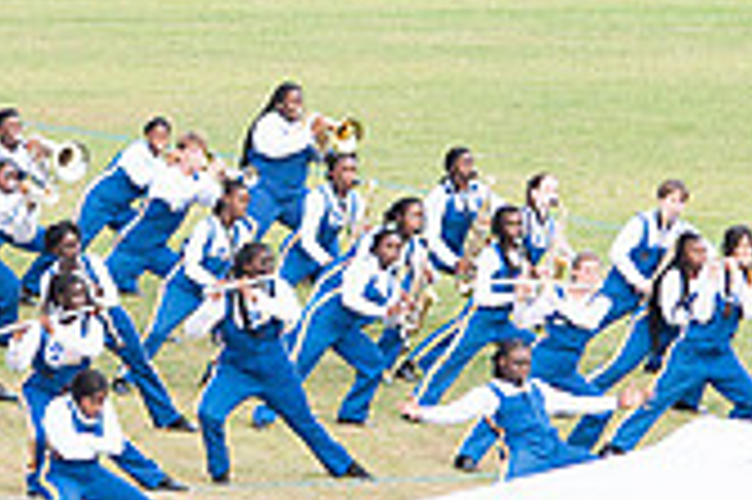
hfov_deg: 4.8
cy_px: 234
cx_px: 118
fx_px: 8994
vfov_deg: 3.2
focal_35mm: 431
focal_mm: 82
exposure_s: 1/200
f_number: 4
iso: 100
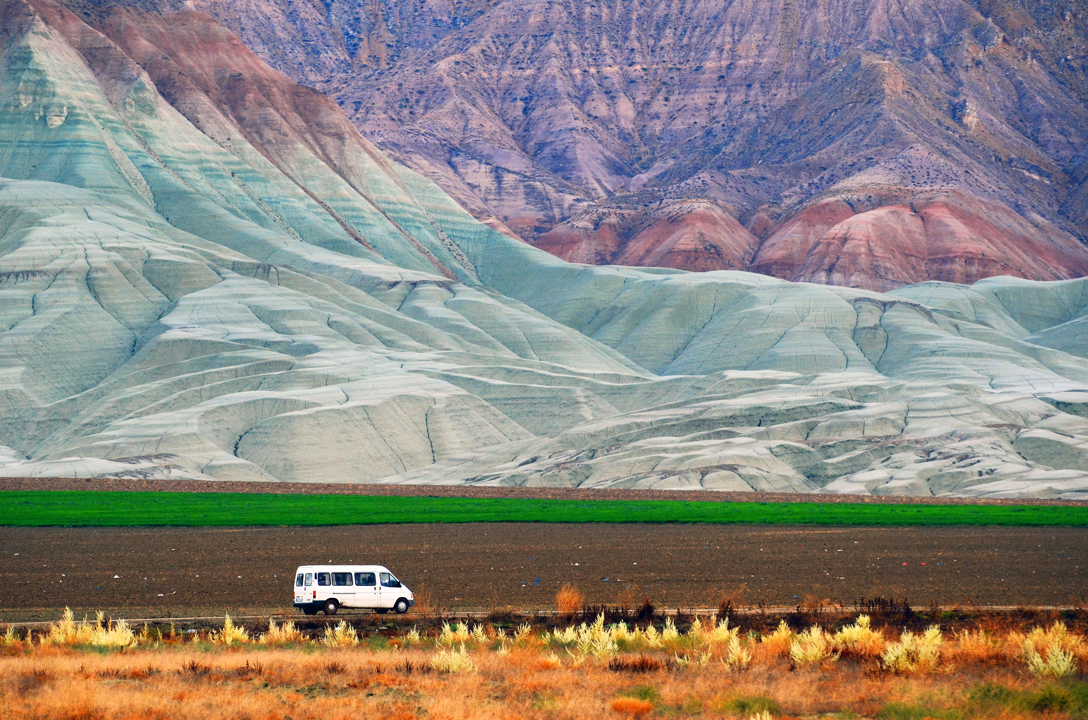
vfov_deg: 5.5
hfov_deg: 8.3
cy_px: 360
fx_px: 7465
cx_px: 544
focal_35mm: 248
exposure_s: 1/400
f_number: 5
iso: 400
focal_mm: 165
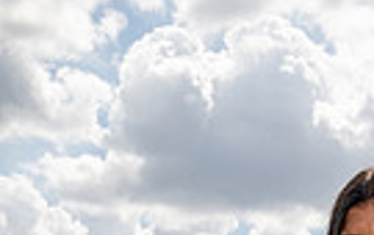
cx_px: 371
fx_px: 1522
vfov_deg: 8.0
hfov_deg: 13.8
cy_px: 611
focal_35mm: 149
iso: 100
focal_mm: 44
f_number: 8
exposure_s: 1/250
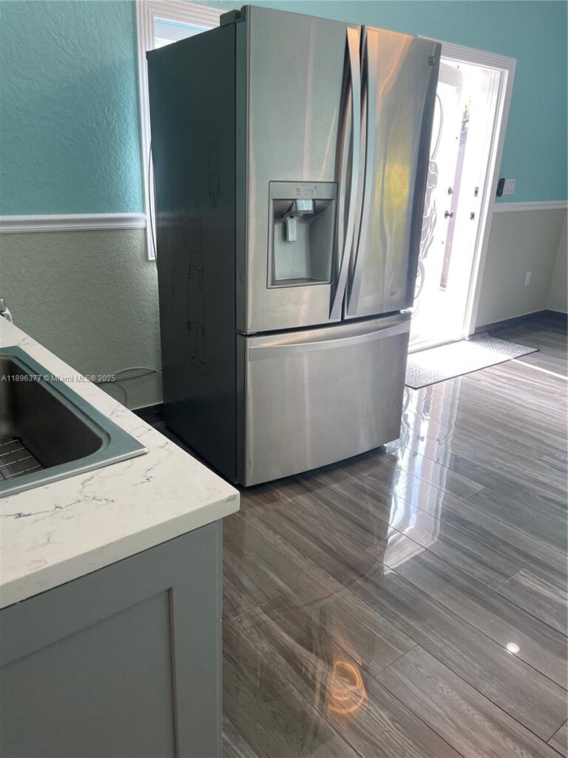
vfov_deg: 67.3
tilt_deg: -19.0
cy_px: 379
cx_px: 284
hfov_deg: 53.1
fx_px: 569
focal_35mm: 26
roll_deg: -2.9
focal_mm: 4.2
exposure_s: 1/120
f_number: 1.6
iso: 80
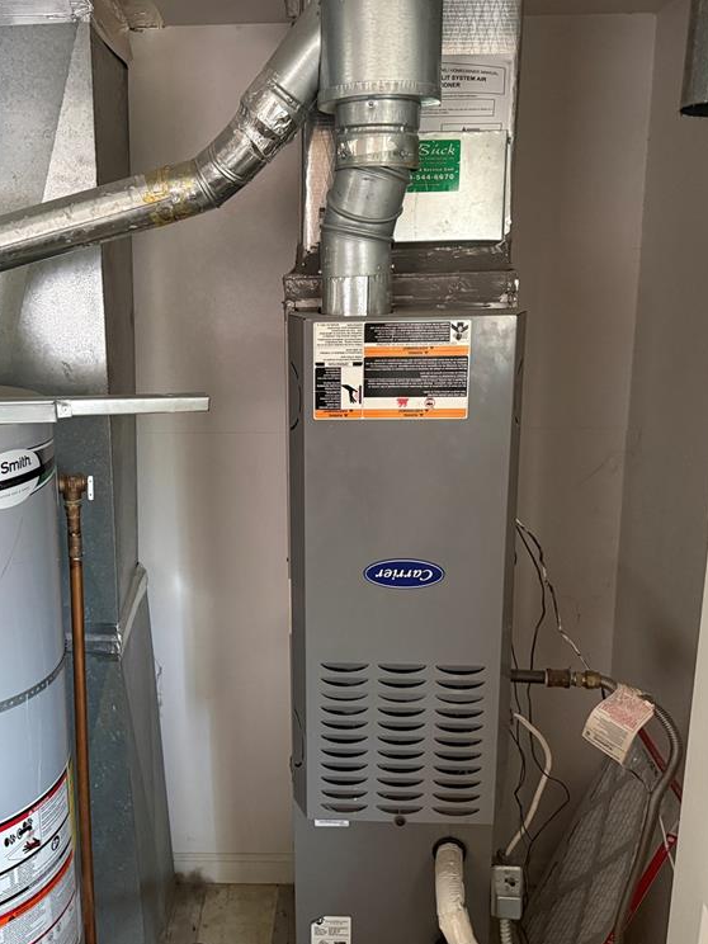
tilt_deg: -13.2
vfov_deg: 55.4
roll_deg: +1.2
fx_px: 900
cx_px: 277
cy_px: 465
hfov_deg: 42.7
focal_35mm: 33
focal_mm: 6.76
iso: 800
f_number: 1.78
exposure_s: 1/56
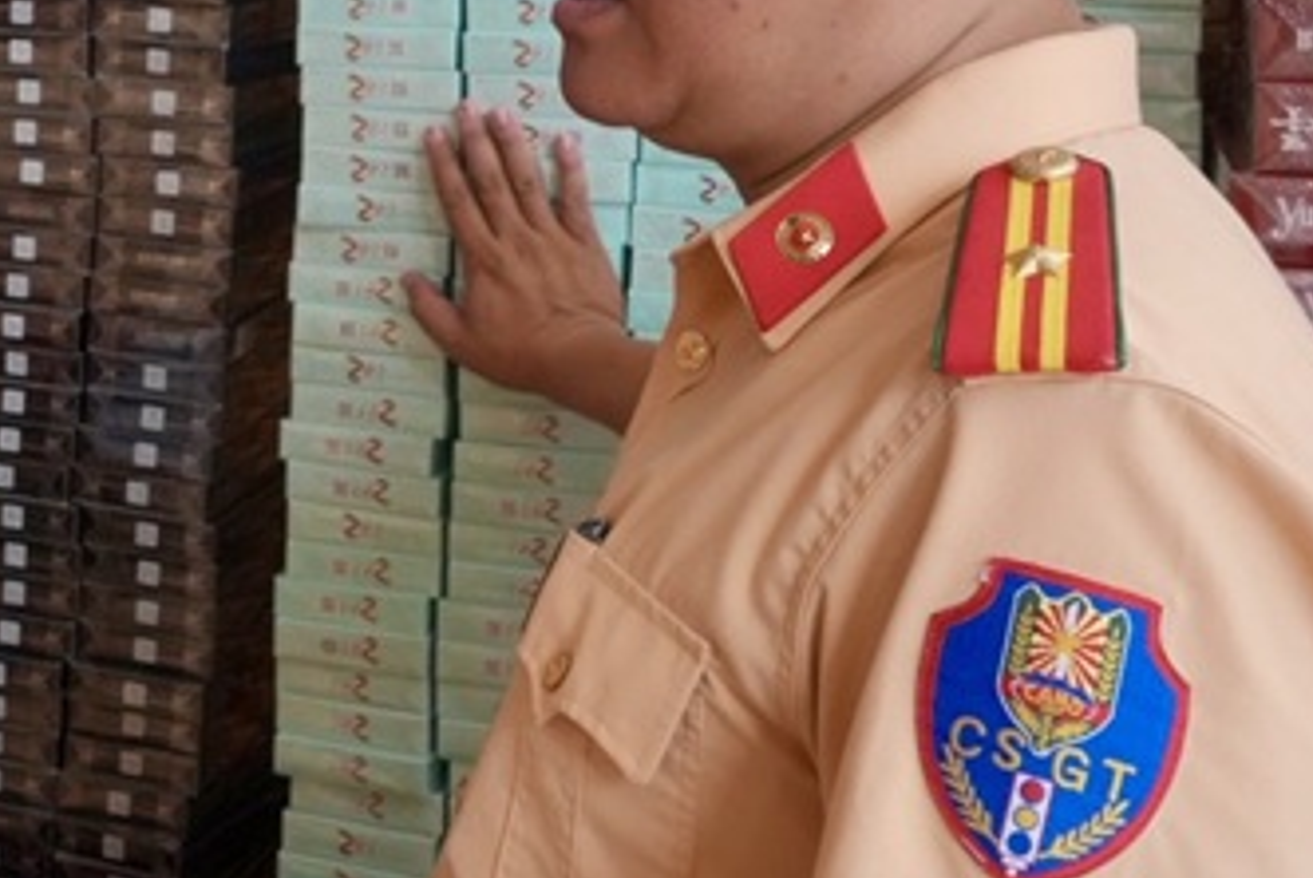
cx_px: -257
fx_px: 2738
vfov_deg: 17.8
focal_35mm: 75
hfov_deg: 24.5
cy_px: 28
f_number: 11
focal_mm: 28
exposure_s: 1/320
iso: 1600
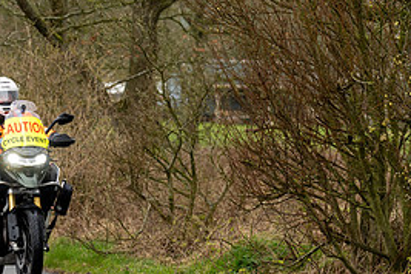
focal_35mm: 235
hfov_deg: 8.7
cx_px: 35
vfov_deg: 5.8
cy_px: 121
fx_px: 2683
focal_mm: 108
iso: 800
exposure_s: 1/1000
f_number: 4
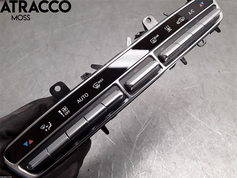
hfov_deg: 63.4
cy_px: 89
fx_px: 192
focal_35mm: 28
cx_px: 118
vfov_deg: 49.7
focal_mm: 2.91
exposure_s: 1/124
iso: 100
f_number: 1.9
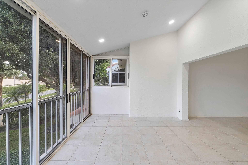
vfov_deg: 77.3
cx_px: 124
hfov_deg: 100.4
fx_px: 103
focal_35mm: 15
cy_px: 82
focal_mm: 10
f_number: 11
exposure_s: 1/10
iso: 160
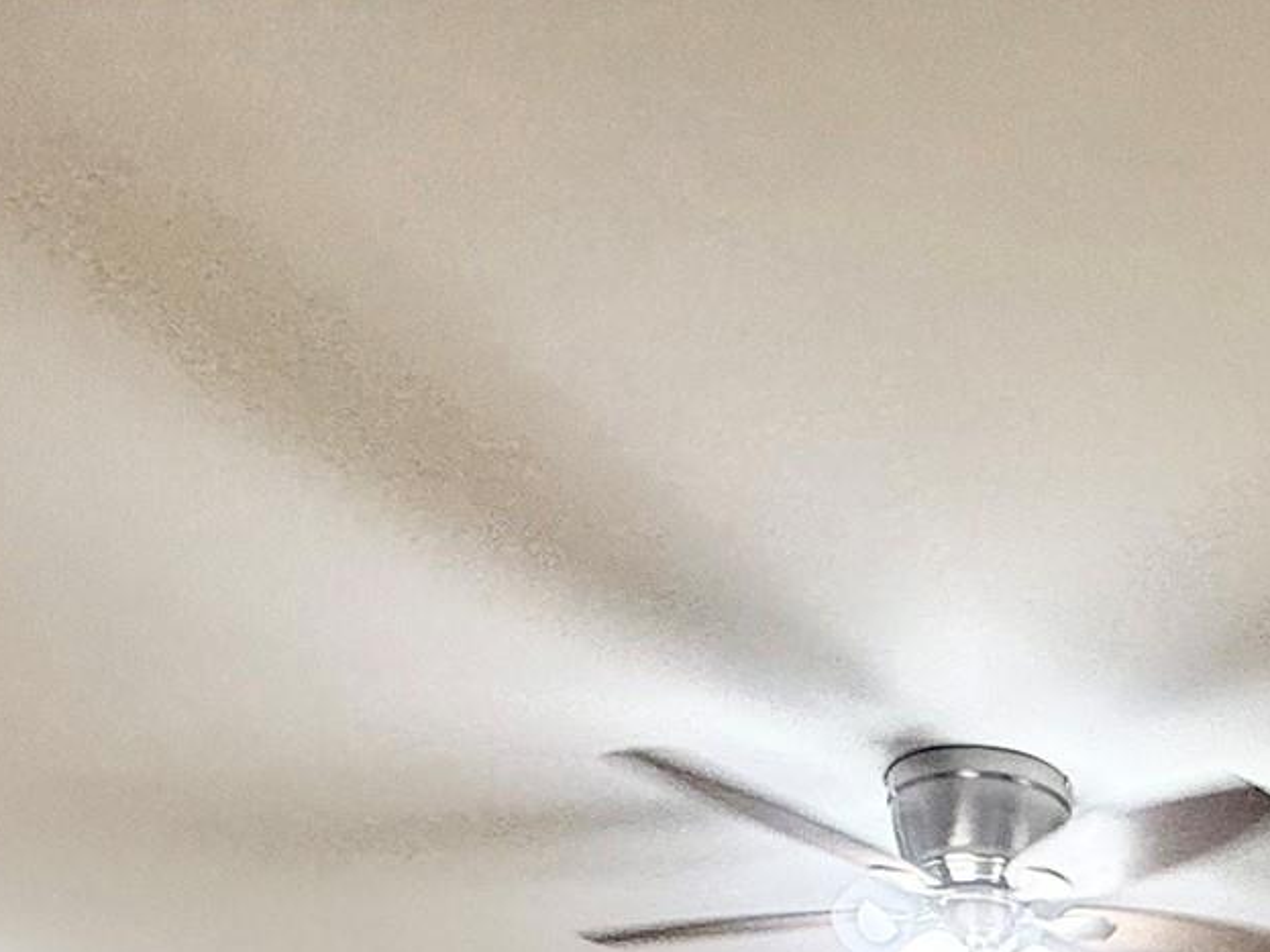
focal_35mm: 46
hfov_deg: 38.0
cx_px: 1178
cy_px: 1549
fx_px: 1687
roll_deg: -1.0
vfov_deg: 23.1
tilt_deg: -3.4
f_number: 2.2
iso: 250
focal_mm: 2.22
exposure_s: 1/120
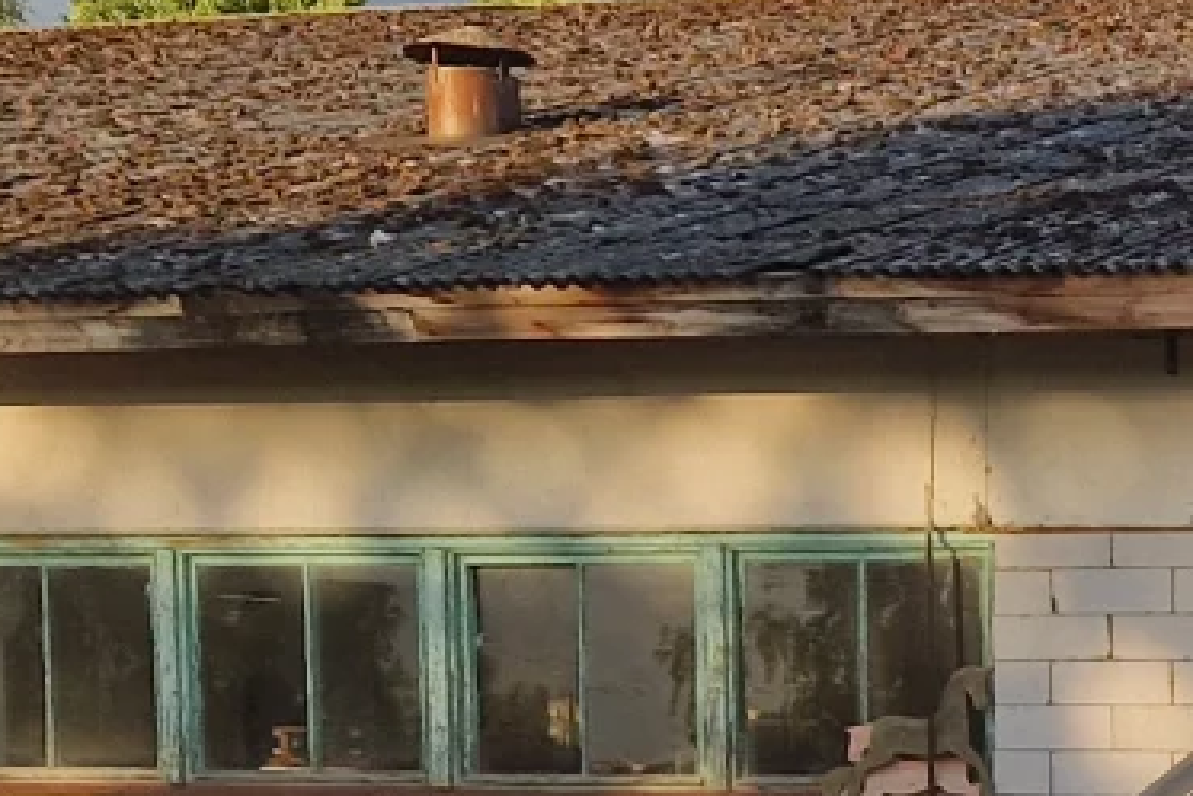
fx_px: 4077
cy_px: 1410
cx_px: 1807
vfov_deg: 10.5
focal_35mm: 123
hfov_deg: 15.3
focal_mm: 5.4
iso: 50
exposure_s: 1/566
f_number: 1.8
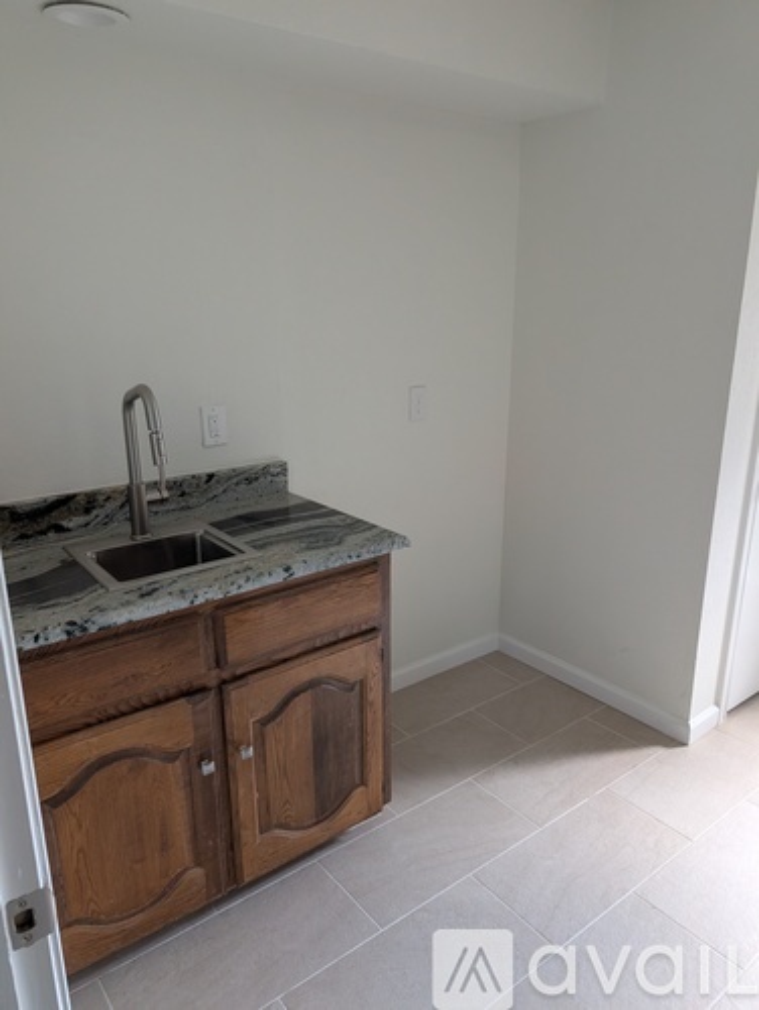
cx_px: 380
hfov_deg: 56.9
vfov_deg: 71.5
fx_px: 700
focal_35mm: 24
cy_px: 505
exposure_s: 1/640
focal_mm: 6.9
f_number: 1.68
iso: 1177
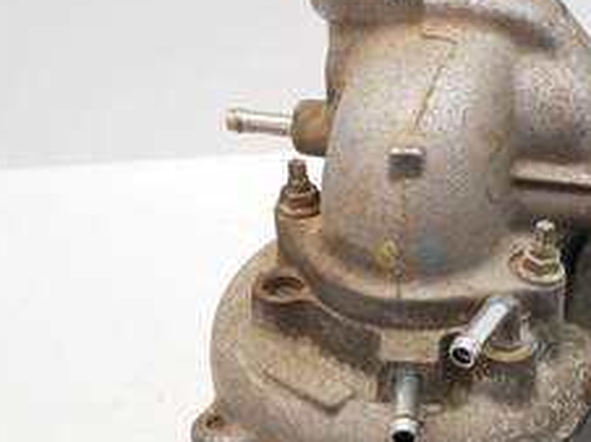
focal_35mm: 51
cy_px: 350
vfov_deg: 27.9
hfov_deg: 34.6
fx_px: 870
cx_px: 573
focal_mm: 12
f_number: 3.5
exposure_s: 1/60
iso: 400
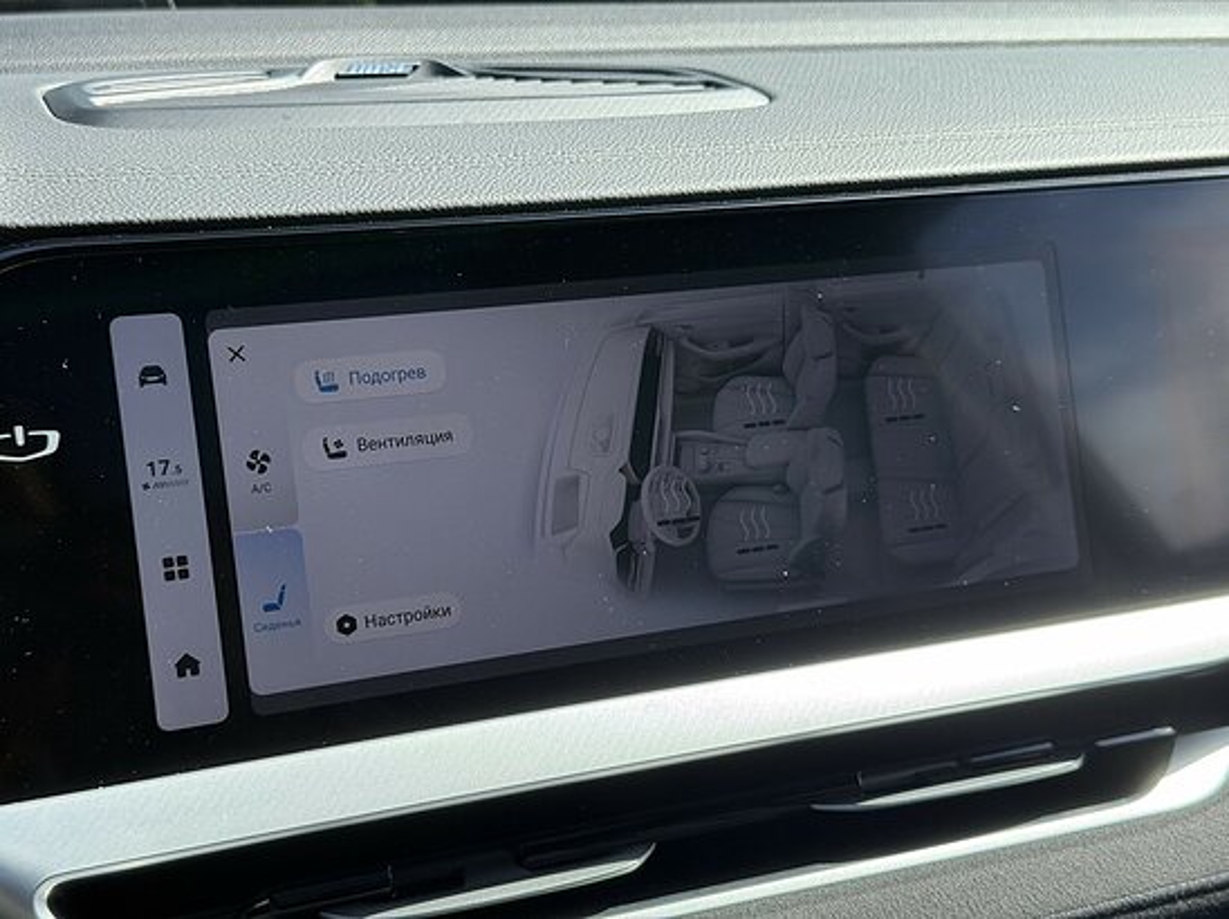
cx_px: 614
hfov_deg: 39.7
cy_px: 460
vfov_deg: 30.2
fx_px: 1703
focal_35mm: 48
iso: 64
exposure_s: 1/802
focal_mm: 6.76
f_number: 1.78
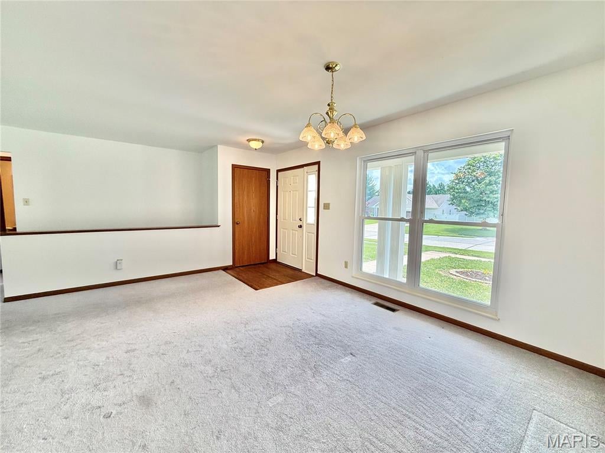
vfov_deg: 85.7
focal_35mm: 14
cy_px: 226
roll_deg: -0.8
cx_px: 302
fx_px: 245
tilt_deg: -4.6
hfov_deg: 102.1
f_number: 2.2
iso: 64
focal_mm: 2.22
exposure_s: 1/199
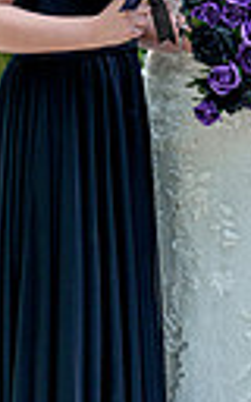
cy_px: 57
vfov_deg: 11.6
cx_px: 295
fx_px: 1959
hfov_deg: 7.3
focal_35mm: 179
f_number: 3.5
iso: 640
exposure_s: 1/640
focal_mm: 50
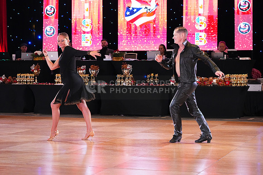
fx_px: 614
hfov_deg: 24.2
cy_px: 88
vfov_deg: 16.3
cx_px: 132
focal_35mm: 84
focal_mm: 84
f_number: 5
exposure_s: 1/400
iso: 8000
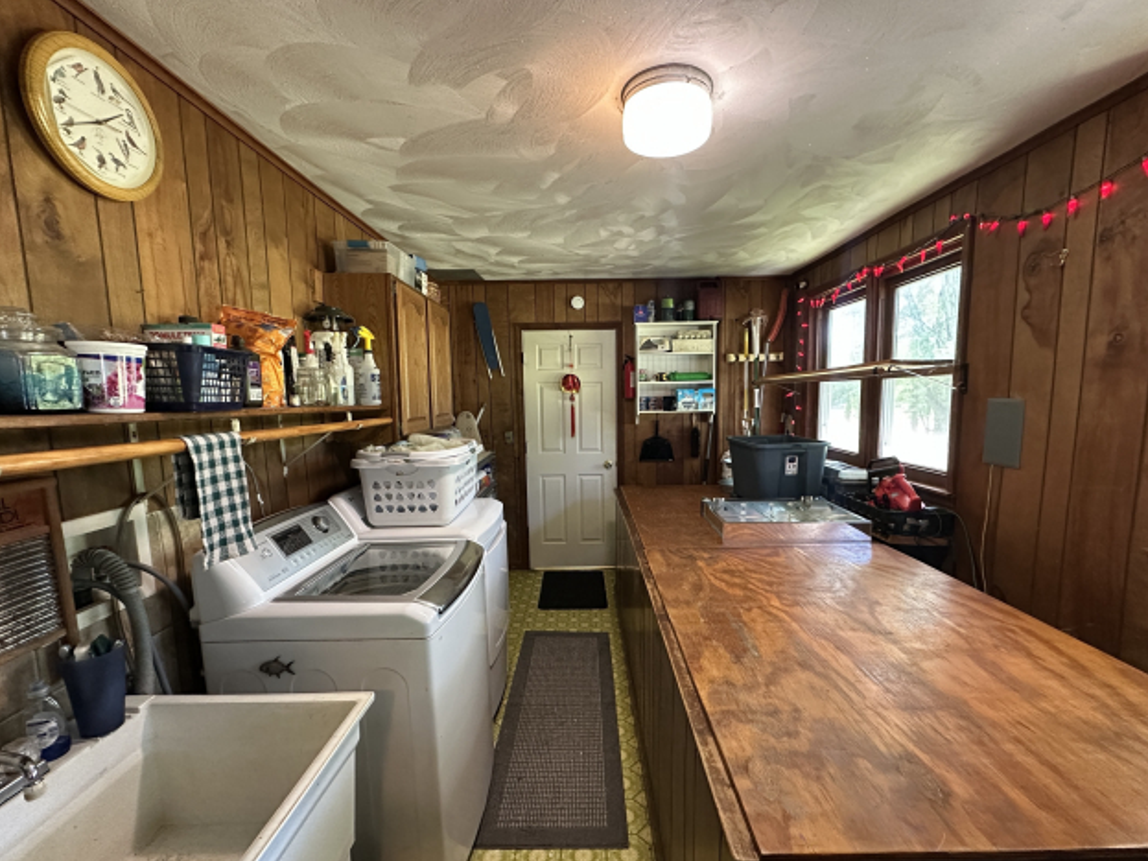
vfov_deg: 81.7
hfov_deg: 98.2
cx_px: 587
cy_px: 454
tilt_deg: -6.7
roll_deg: +0.2
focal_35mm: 15
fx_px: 497
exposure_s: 1/60
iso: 800
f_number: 2.2
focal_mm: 2.22
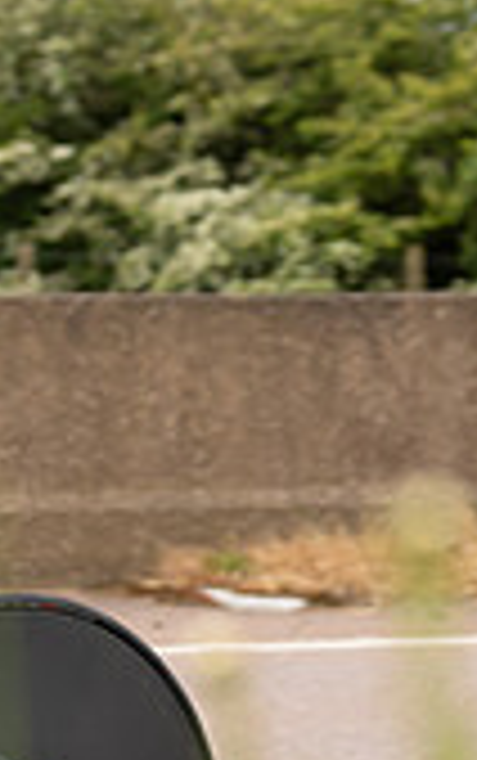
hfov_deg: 4.4
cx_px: -461
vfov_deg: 7.0
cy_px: 397
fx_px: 6183
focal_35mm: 298
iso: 800
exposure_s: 1/1000
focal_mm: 70
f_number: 3.5
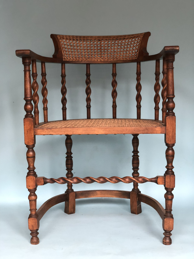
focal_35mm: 52
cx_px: 97
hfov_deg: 28.0
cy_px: 130
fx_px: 389
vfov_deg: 36.8
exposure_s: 1/24
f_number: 2.4
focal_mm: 6
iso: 125
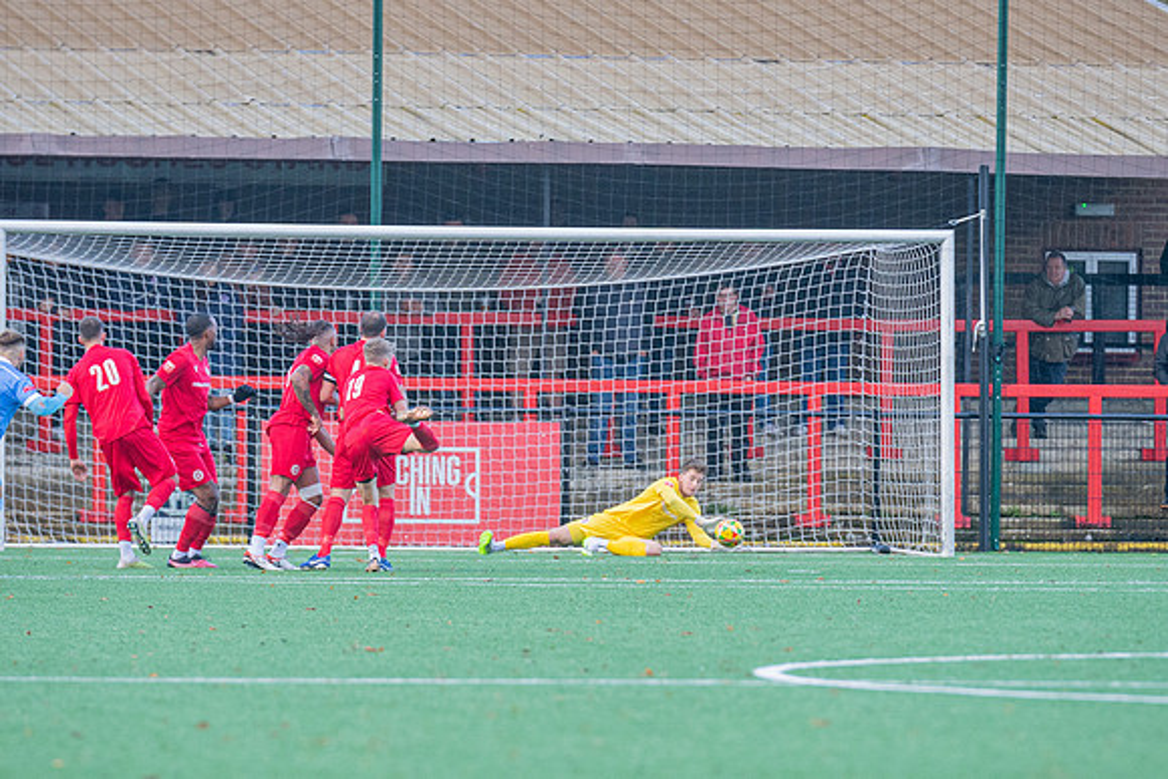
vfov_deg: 3.3
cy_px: 390
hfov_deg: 5.0
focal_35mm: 412
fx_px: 13377
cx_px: 584
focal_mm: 270
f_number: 4
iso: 2000
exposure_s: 1/1000
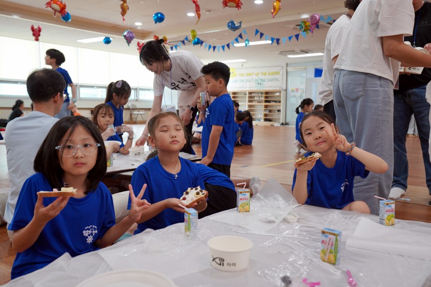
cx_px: 216
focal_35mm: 34
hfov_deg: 55.8
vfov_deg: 38.9
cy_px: 144
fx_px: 407
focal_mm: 34
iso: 1250
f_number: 4
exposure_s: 1/160
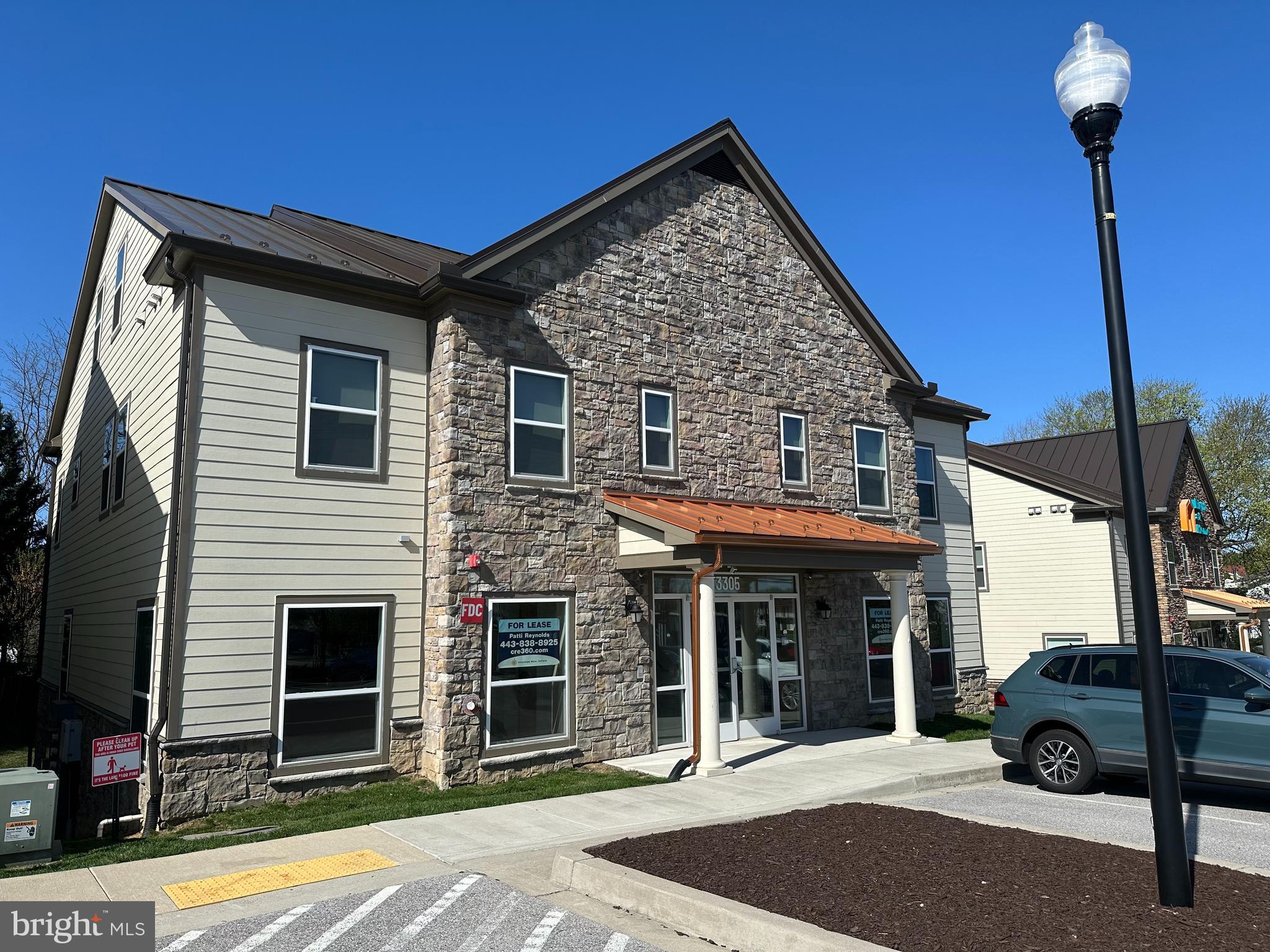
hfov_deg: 71.6
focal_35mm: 24
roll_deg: +1.8
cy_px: 476
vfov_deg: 56.8
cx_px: 635
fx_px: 881
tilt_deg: +8.5
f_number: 1.78
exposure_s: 1/6211
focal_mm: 6.86
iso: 80
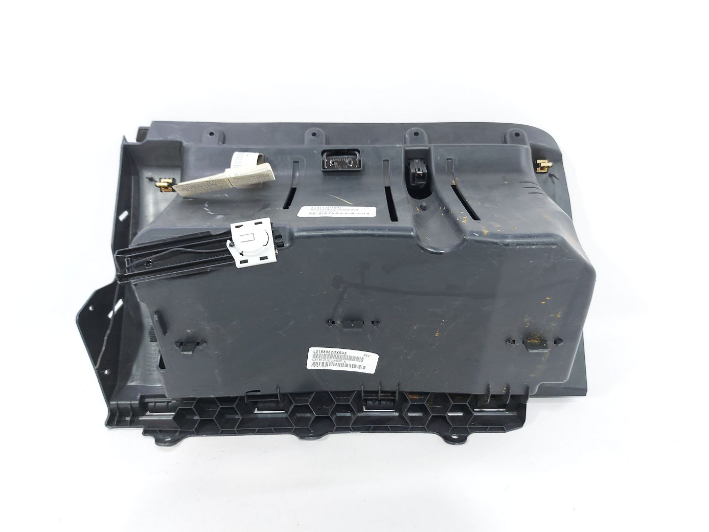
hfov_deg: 71.6
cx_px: 354
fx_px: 492
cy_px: 266
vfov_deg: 56.8
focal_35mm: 24
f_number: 1.8
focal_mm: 5.23
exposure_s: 1/50
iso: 125
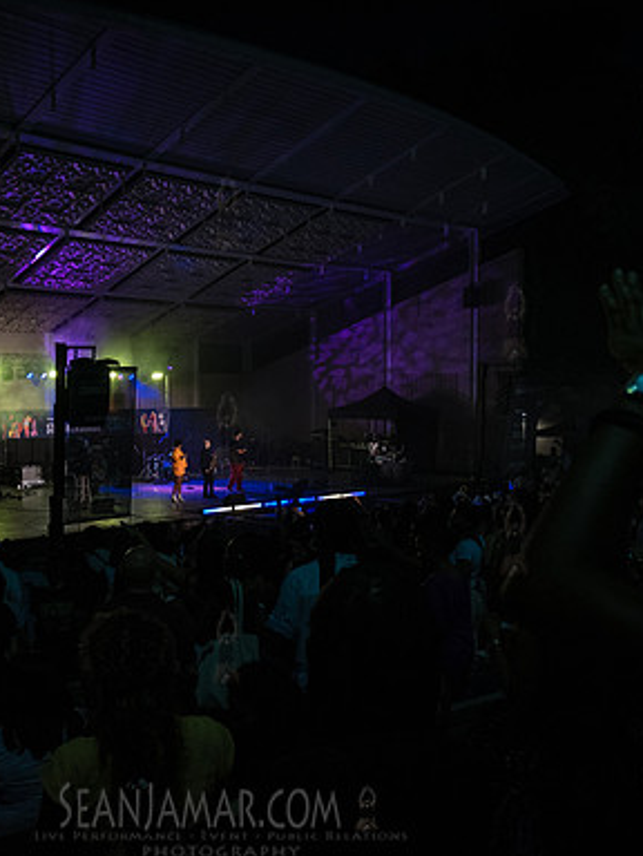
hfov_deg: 39.3
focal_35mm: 36
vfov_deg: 51.3
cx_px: 225
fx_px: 890
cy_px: 428
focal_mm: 24
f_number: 4
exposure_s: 1/320
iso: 3200
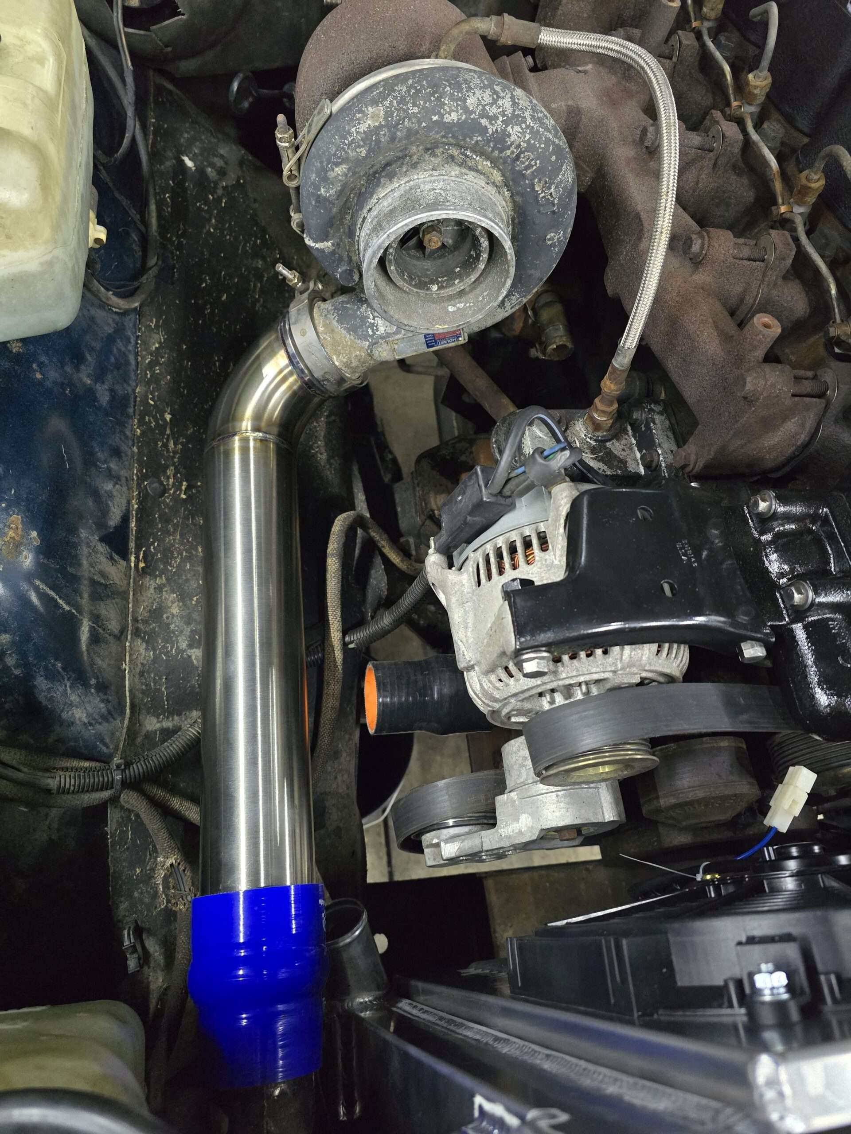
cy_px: 567
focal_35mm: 23
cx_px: 426
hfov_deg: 58.9
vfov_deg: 73.9
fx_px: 754
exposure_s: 1/60
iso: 2000
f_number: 1.7
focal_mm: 6.3
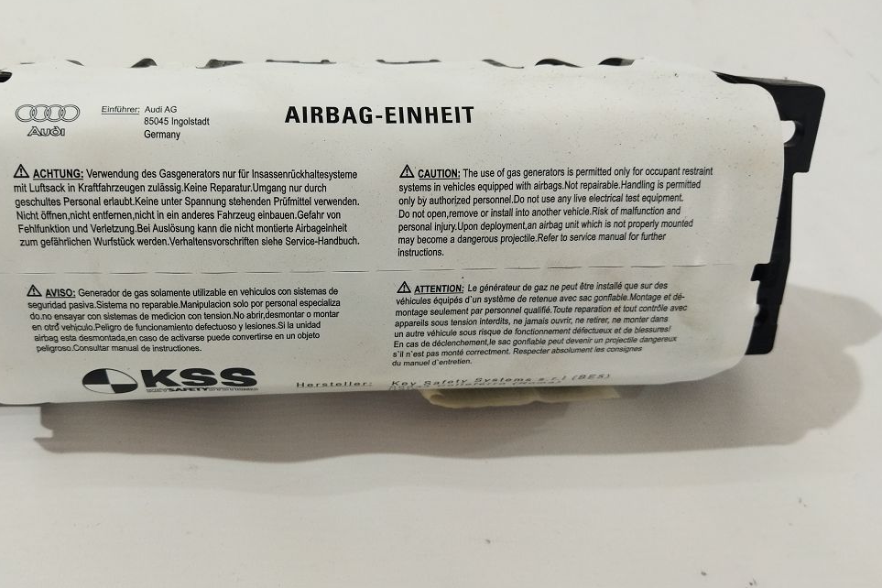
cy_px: 312
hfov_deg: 54.0
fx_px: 857
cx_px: 350
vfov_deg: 37.8
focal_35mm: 35
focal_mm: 4.71
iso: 157
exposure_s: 1/100
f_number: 1.79
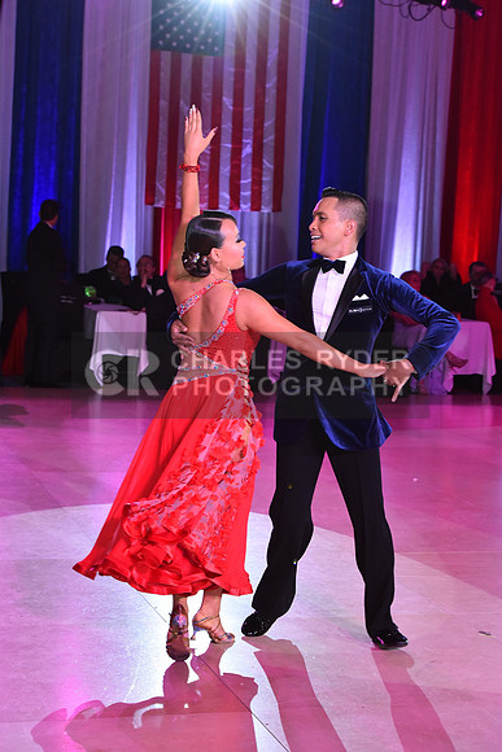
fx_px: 1672
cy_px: 376
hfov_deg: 17.1
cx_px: 251
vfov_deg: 25.4
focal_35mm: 80
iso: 2500
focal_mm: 80
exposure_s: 1/320
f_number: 6.3
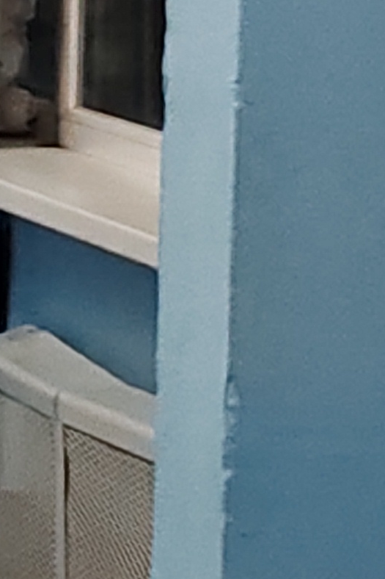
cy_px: 226
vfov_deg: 5.2
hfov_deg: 3.3
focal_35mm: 397
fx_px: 6371
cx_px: -1099
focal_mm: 6.12
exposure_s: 1/100
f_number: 1.9
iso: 1000
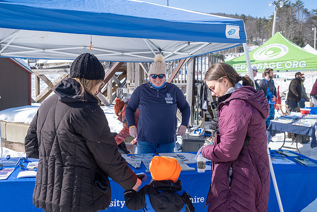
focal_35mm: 35
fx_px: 308
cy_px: 106
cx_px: 158
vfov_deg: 37.9
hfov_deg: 54.4
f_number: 5.6
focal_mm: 23
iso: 320
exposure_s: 1/1000
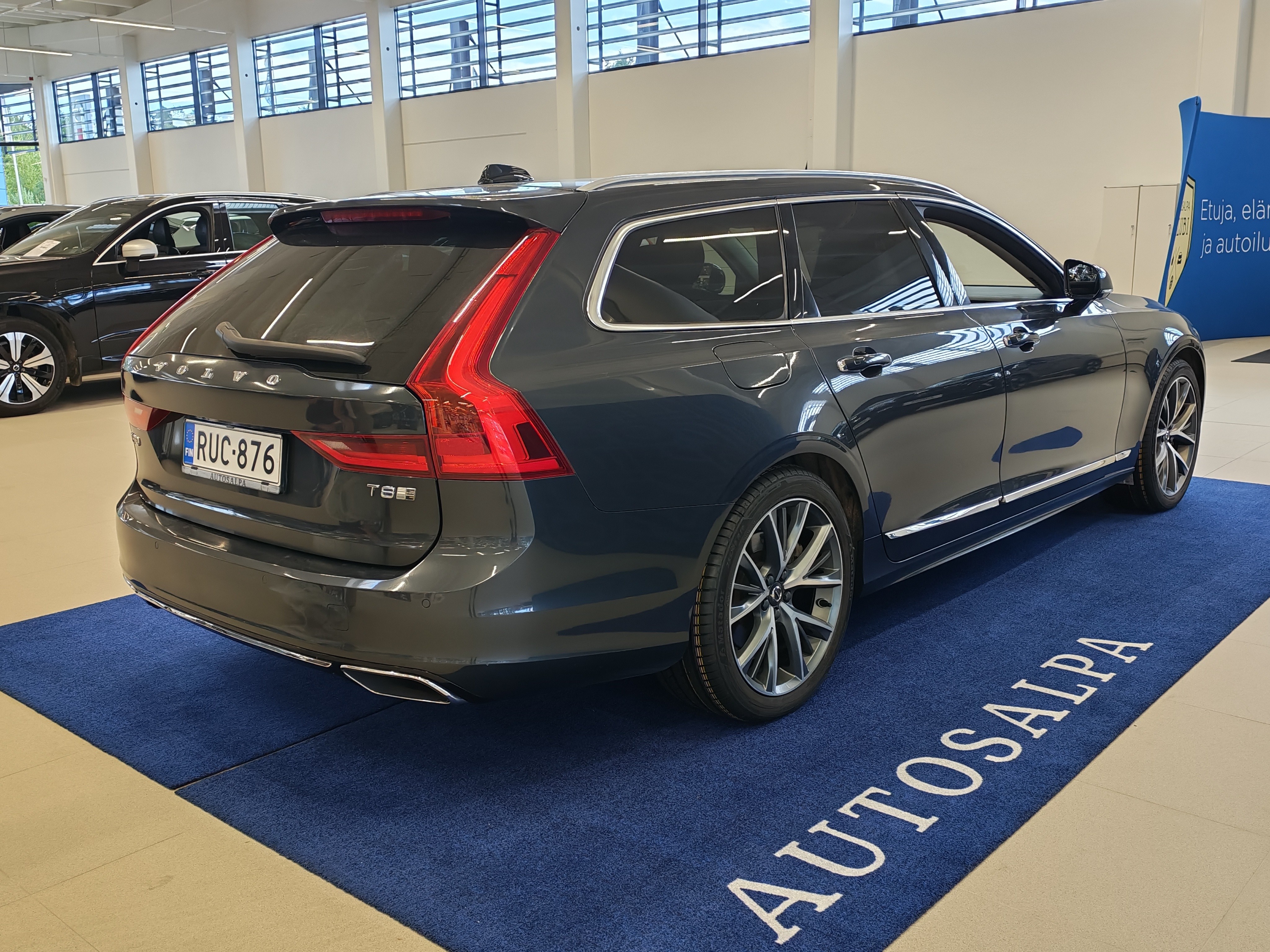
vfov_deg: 42.9
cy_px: 476
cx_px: 635
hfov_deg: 55.4
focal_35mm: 33
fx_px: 1211
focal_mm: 6.12
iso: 100
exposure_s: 1/100
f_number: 1.9
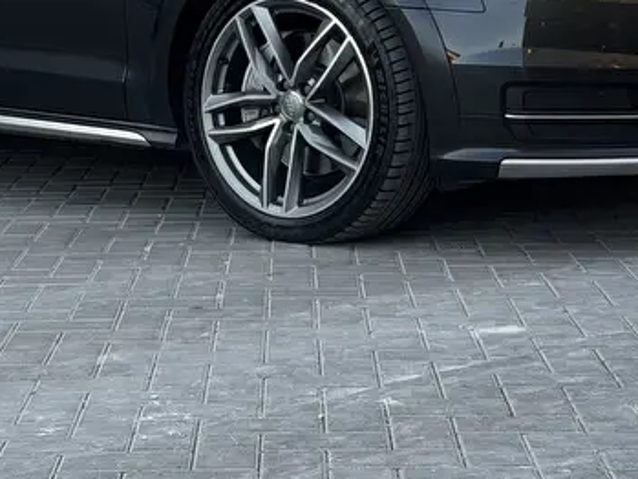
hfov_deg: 17.8
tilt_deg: -2.8
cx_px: 196
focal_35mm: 110
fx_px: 2028
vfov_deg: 13.3
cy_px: 2
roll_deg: +0.0
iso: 50
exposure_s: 1/188
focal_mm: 6.76
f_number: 1.78
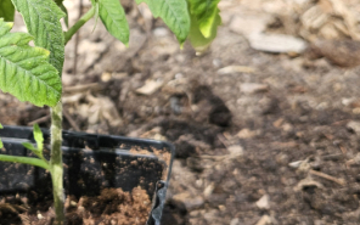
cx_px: 50
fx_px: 648
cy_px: 81
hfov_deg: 30.0
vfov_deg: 19.7
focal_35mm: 66
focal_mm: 5.4
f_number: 1.8
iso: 80
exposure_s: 1/2000
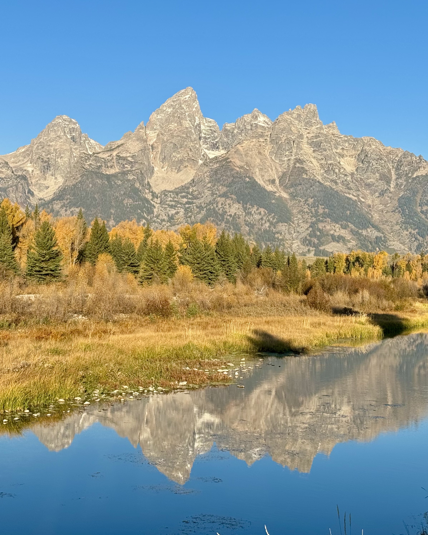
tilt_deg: +0.2
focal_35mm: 63
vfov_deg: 30.0
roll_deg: -0.8
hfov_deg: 24.2
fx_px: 998
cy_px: 268
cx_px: 212
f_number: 1.78
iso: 64
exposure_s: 1/2833
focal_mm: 6.76
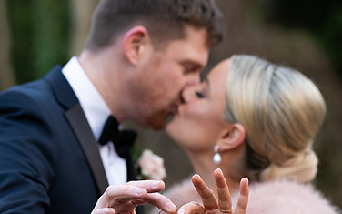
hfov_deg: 11.9
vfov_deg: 7.4
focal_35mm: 176
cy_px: 169
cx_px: 151
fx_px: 1640
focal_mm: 112
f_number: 3.5
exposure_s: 1/160
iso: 200
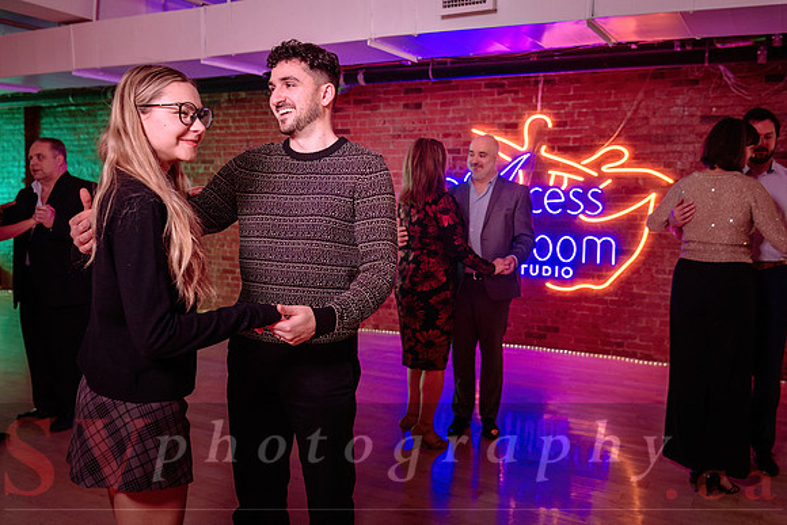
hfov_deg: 54.0
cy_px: 235
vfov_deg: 37.5
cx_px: 411
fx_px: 773
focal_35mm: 35
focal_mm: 32
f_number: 3.5
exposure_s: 1/125
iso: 1000
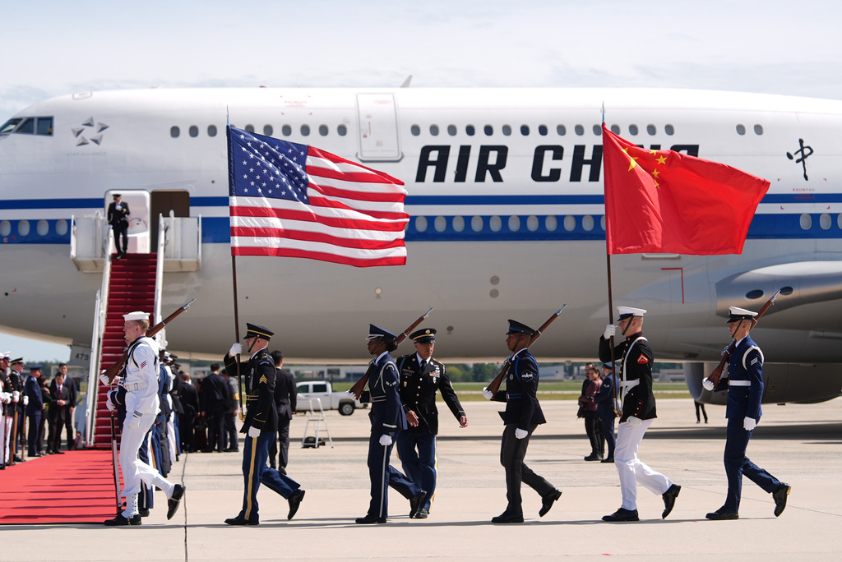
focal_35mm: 99
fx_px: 2317
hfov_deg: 20.6
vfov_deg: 13.8
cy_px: 281
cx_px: 421
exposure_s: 1/4000
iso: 200
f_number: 2.8
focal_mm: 66
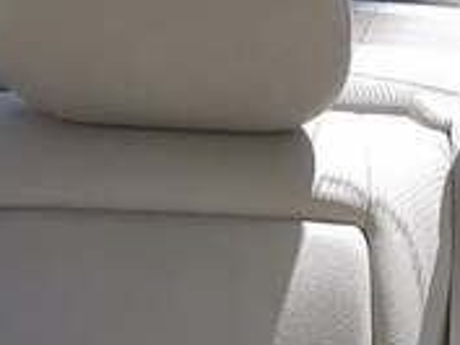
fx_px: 1290
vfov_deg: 14.5
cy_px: 476
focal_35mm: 97
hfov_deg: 18.8
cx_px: 587
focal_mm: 4.2
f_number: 1.7
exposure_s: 1/100
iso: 40
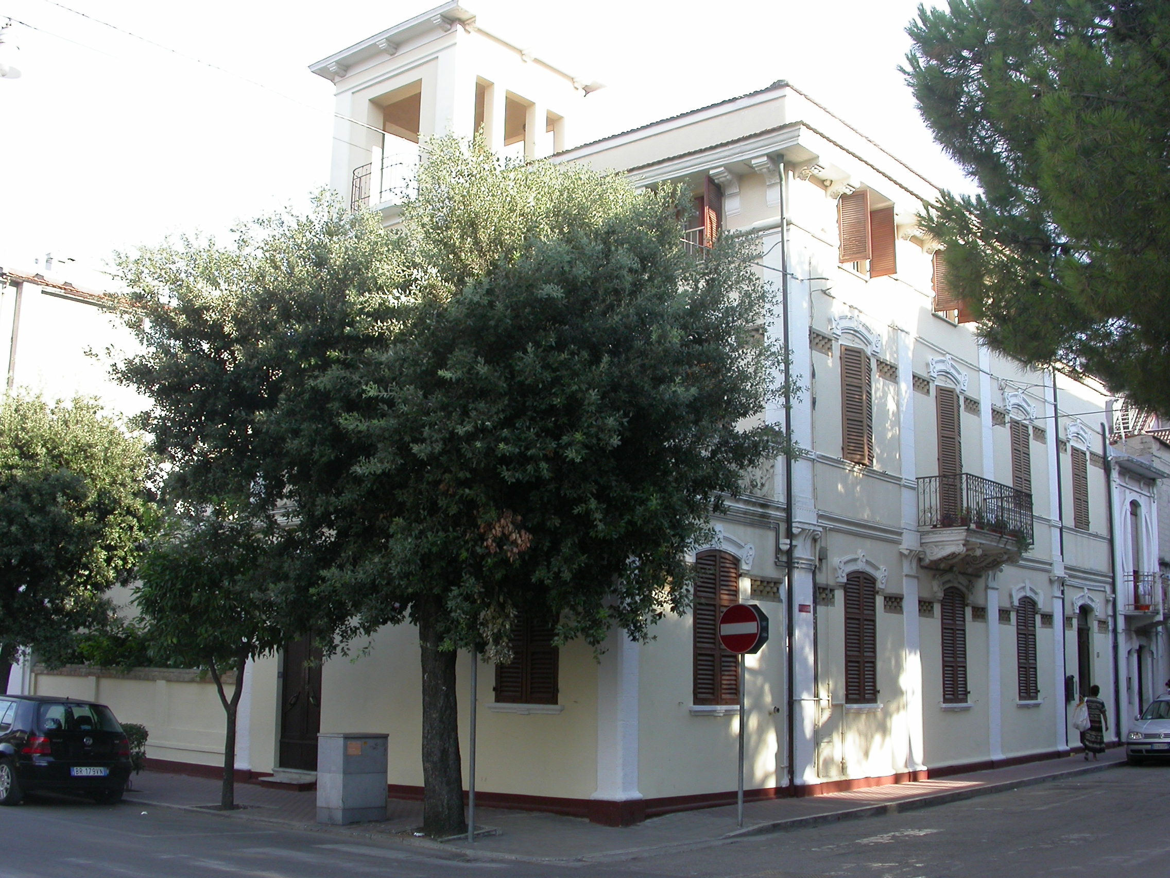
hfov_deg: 49.0
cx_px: 585
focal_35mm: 38
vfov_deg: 37.7
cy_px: 439
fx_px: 1284
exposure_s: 1/151
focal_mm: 7.85
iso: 100
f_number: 4.7
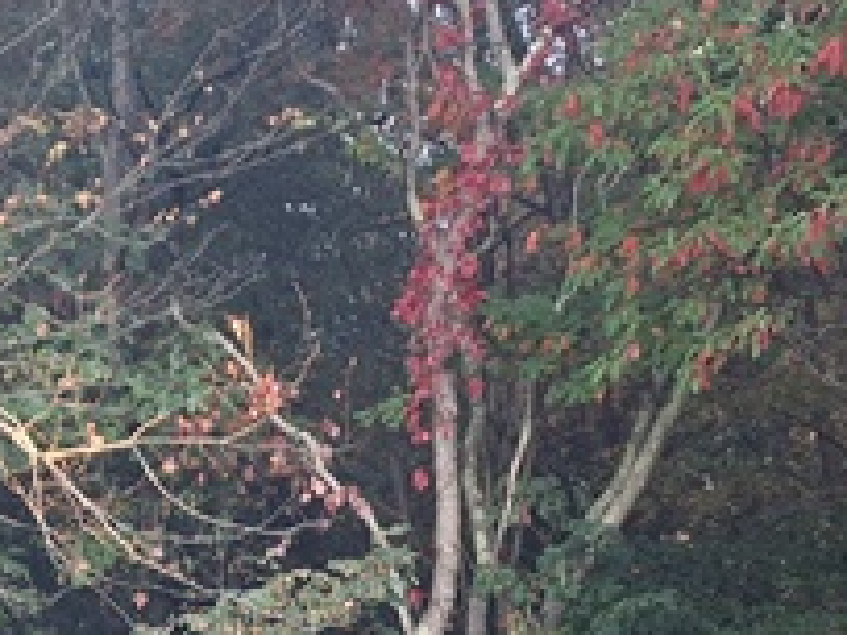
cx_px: 162
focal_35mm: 94
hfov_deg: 20.6
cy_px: 1170
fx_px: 2300
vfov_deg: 13.9
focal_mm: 5.23
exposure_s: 1/60
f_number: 1.8
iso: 125
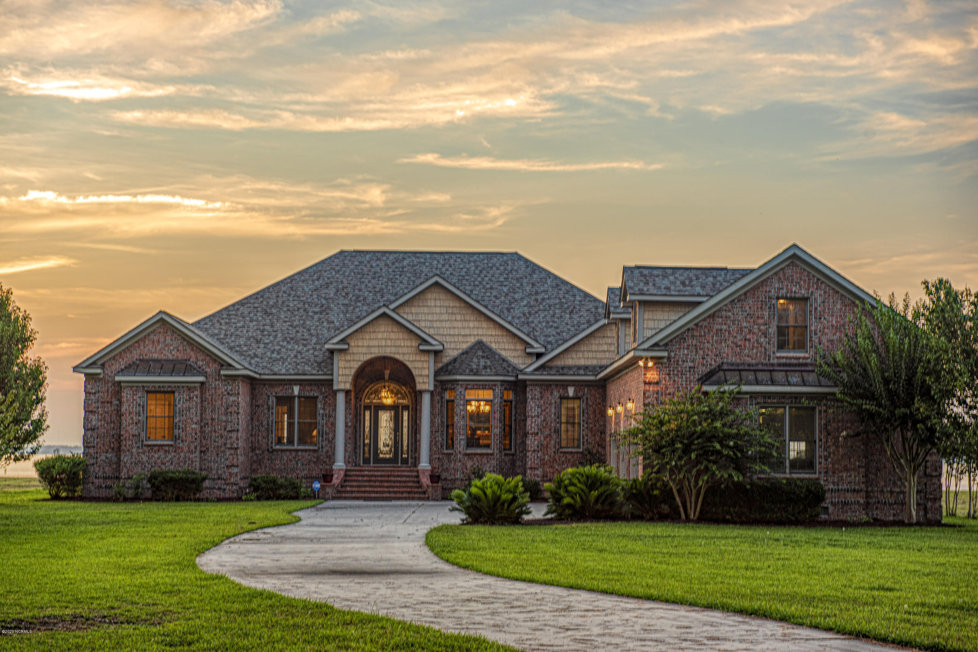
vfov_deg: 19.5
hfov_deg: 28.8
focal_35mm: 70
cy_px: 326
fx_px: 1902
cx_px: 489
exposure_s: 1/40
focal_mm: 70
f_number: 6.3
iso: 100
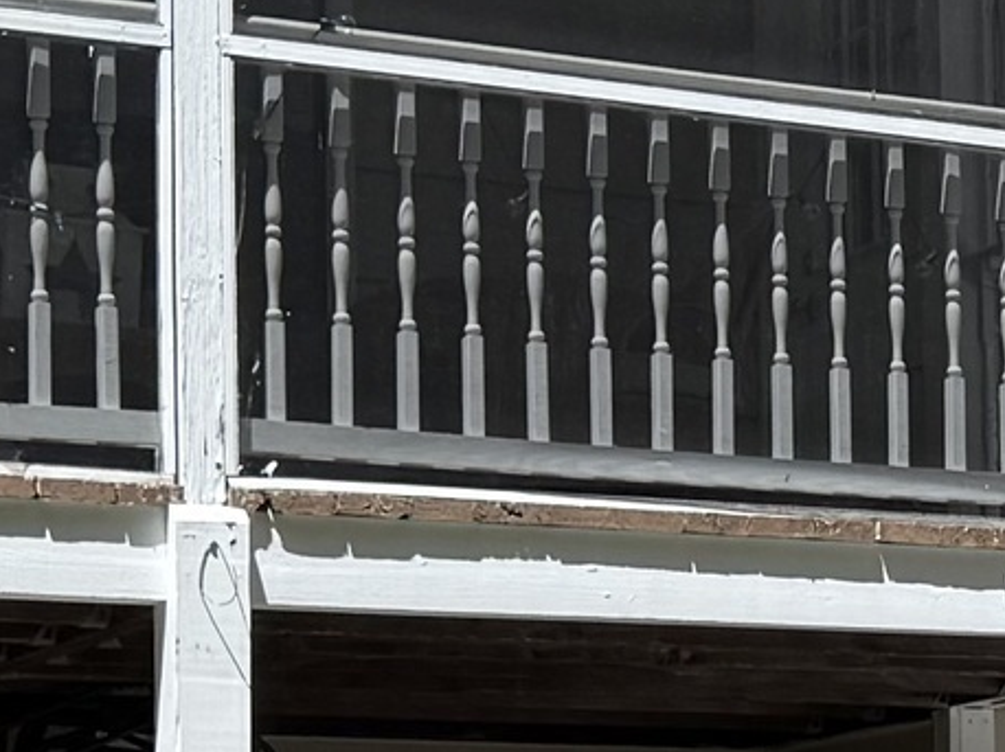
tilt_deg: +4.6
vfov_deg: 9.1
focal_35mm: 161
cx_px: 1854
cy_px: 778
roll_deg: +1.8
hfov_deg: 11.3
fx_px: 4672
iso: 80
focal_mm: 6.76
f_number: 1.78
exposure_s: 1/3145
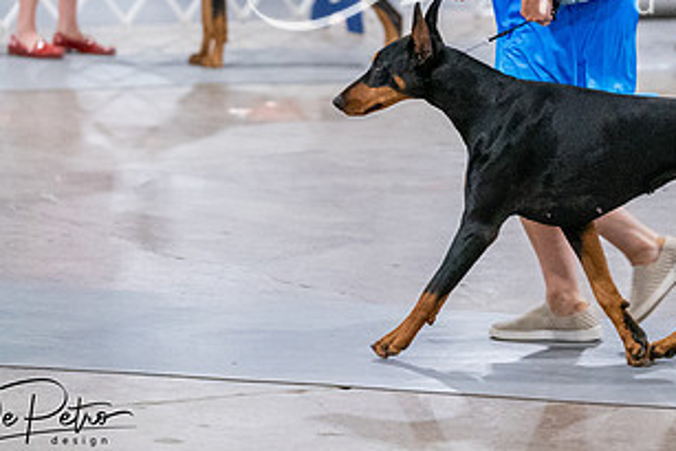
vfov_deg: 5.7
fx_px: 4509
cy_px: 69
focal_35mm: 240
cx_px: 564
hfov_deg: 8.6
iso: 6400
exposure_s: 1/320
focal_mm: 127
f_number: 3.2
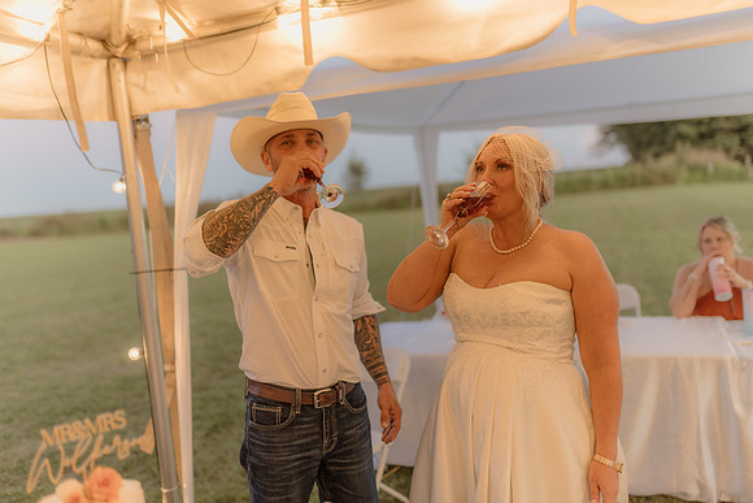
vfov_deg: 37.9
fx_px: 732
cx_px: 376
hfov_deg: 54.4
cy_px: 252
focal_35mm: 35
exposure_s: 1/125
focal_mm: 35
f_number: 1.4
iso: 500
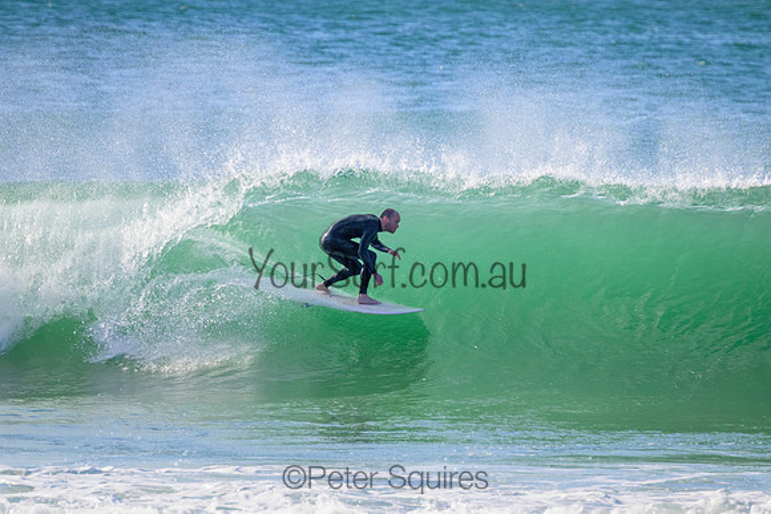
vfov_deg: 1.7
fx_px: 17137
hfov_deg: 2.6
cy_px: 257
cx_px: 386
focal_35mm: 800
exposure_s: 1/2000
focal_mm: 800
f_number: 11
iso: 2200
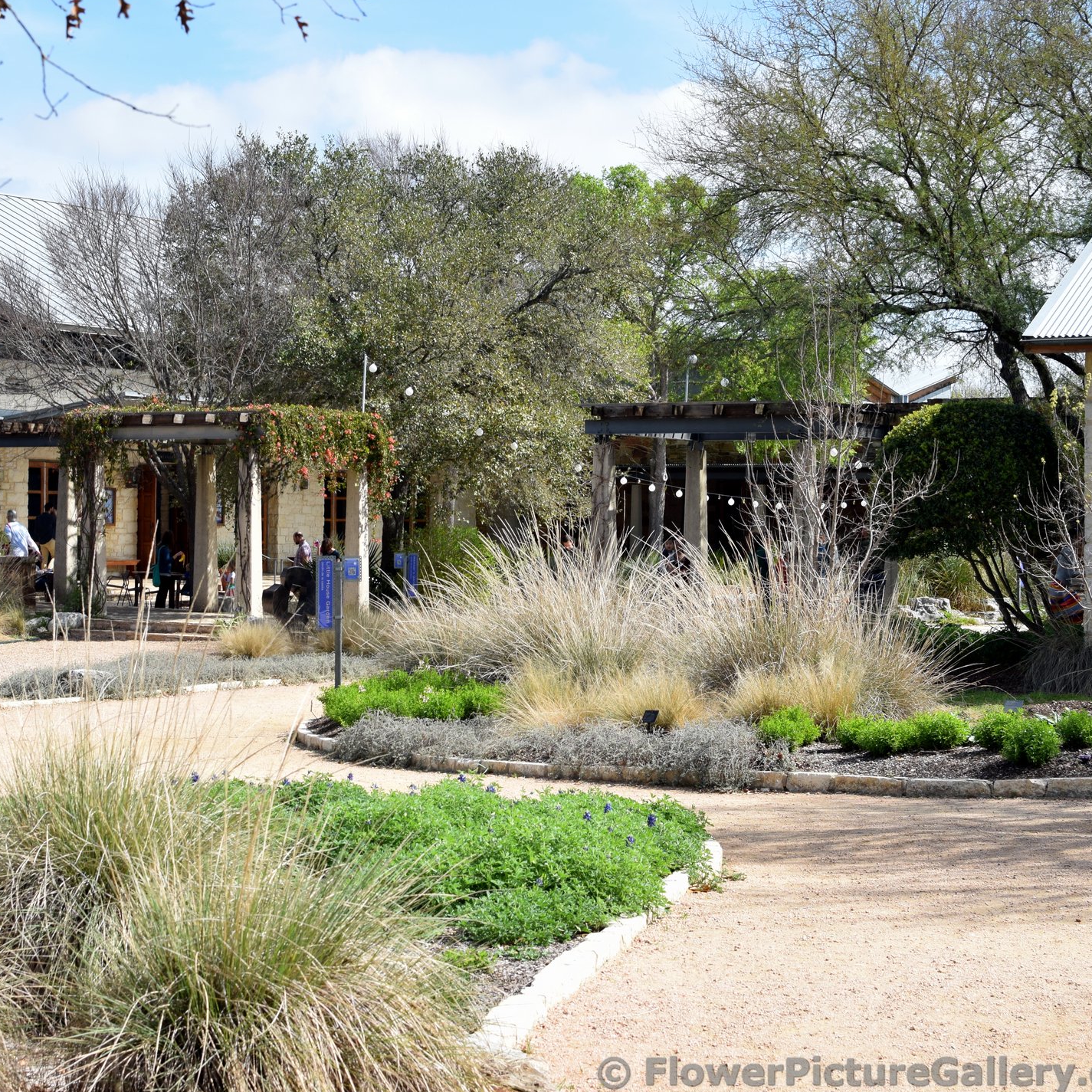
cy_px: 544
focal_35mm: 68
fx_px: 2414
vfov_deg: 25.5
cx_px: 353
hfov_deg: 25.3
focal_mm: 35
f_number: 9
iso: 200
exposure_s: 1/320
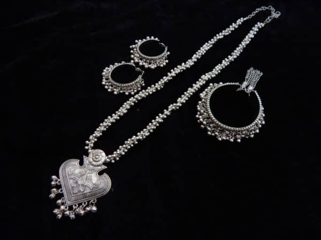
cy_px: 120
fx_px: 204
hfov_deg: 76.4
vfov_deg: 61.1
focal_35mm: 22
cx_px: 160
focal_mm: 4
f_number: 3
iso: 400
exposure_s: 1/13
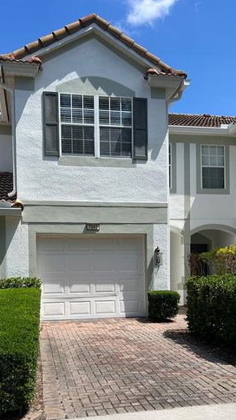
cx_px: 117
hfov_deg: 30.4
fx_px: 434
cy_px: 270
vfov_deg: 50.9
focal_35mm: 39
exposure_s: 1/5587
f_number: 1.5
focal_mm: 5.7
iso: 50
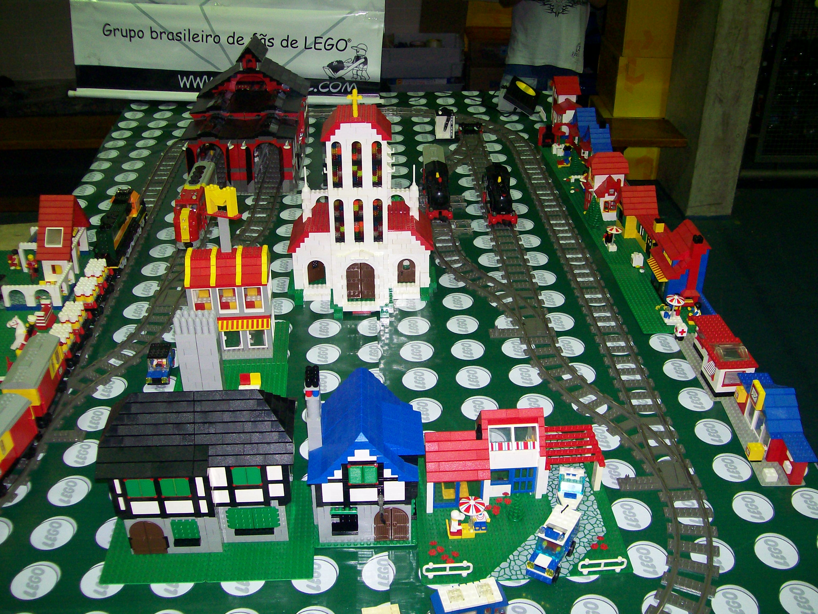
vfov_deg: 39.7
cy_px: 307
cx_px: 409
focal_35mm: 36
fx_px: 851
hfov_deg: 51.4
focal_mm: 6
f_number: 2.7
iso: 140
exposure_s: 1/64
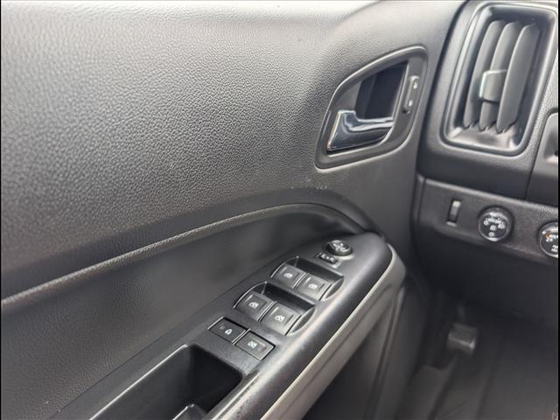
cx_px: 280
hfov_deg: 71.6
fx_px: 388
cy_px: 210
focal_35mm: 24
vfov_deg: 56.8
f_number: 1.68
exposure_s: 1/250
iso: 17
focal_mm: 6.9
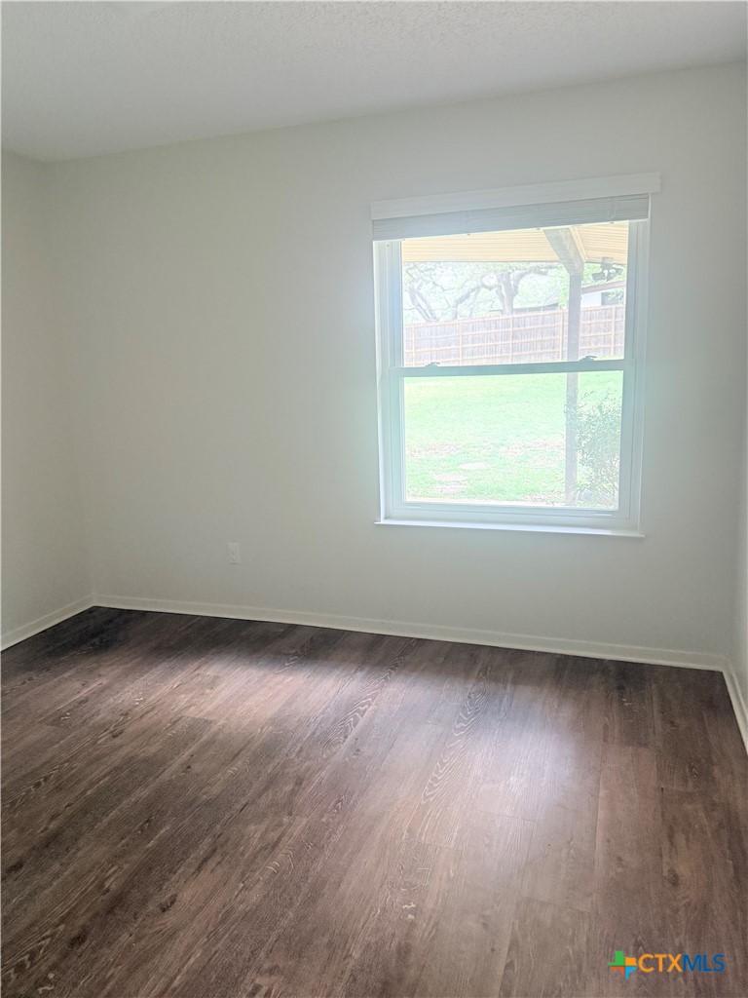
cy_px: 499
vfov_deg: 71.6
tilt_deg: -7.7
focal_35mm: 24
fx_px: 691
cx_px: 374
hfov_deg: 56.8
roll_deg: +2.4
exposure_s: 1/60
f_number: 1.78
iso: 500
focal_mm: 6.76
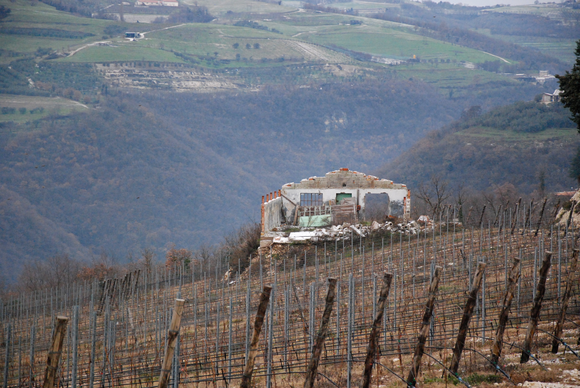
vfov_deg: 10.2
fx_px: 2178
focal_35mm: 135
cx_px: 290
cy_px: 194
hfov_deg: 15.2
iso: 1600
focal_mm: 90
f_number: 5.6
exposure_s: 1/320
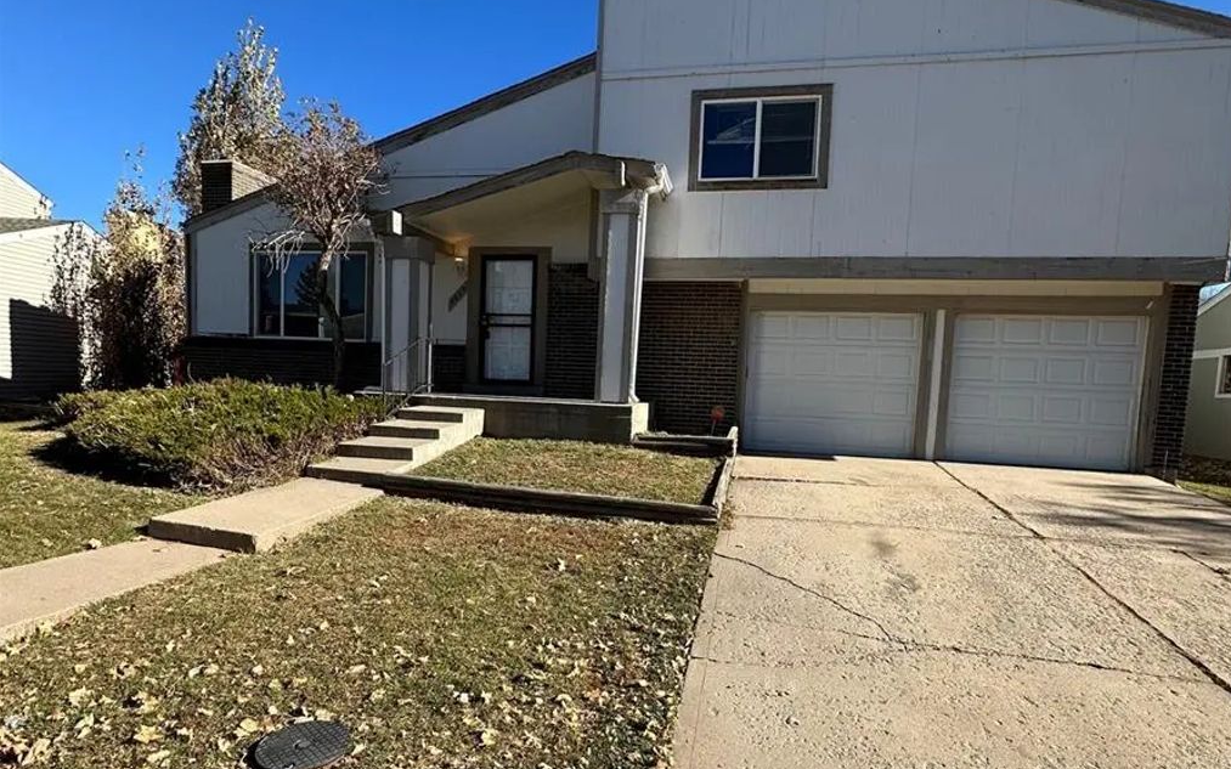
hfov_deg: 85.1
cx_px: 620
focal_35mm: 20
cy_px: 437
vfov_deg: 59.4
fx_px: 671
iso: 40
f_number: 2.2
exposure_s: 1/1319
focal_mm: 2.22
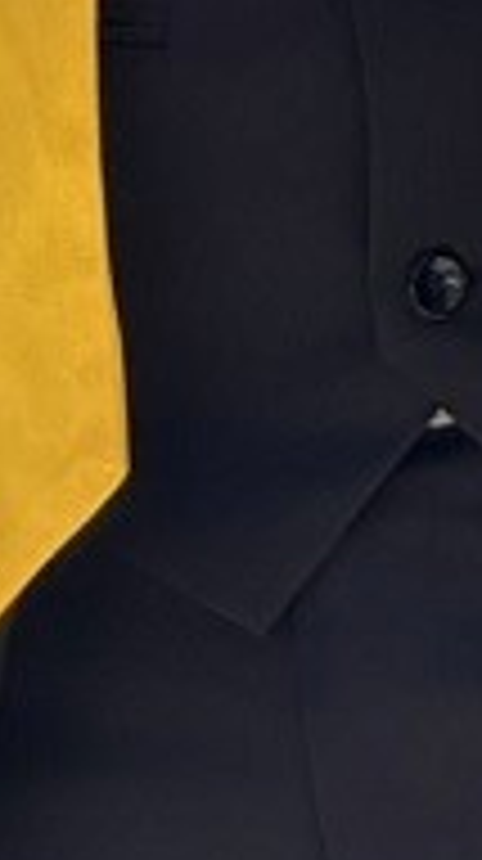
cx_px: 351
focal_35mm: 702
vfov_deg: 3.0
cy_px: -1166
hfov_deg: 1.7
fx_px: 16000
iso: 50
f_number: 2.8
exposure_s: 1/240
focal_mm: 15.66
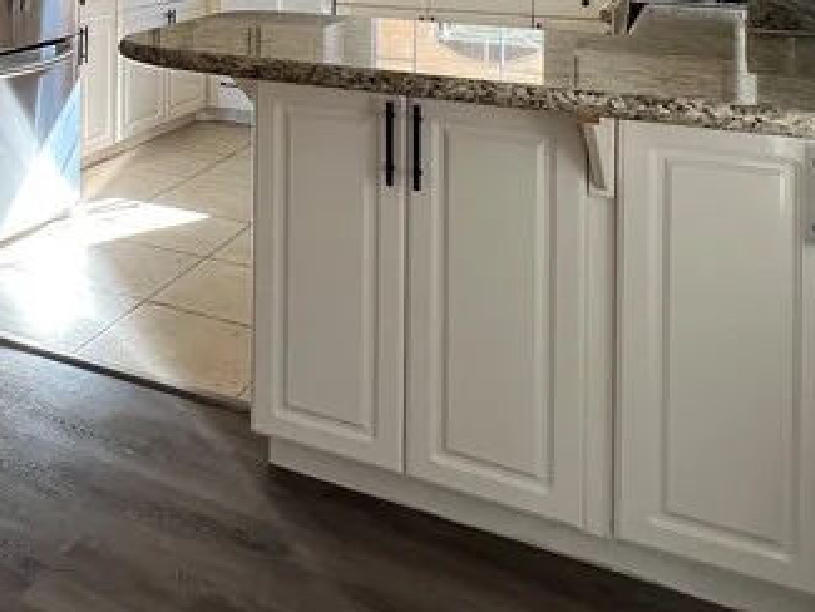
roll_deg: -0.9
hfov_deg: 41.0
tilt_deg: -1.1
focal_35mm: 41
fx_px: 966
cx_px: 35
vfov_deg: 30.4
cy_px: -103
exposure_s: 1/99
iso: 50
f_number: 1.8
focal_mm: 1.57
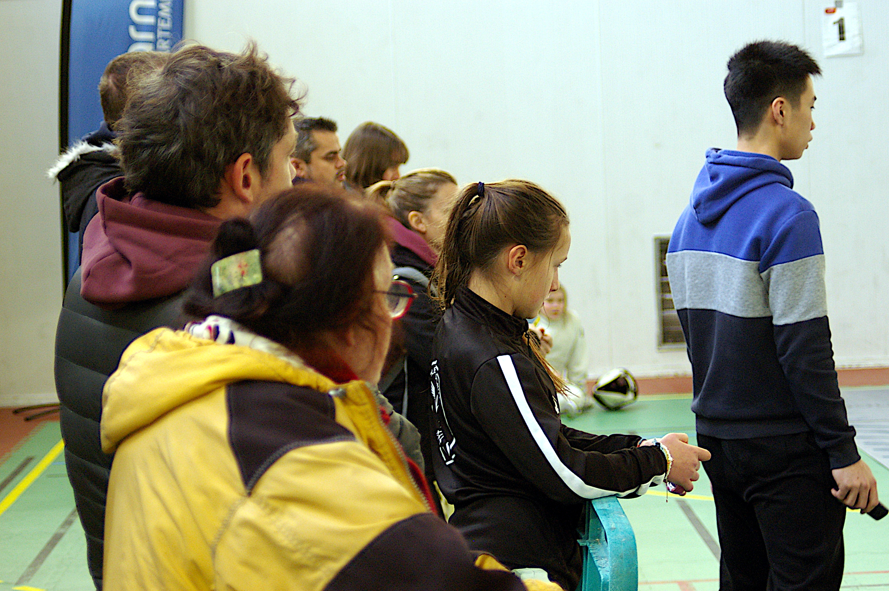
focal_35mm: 120
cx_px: 444
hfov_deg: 17.1
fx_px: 2961
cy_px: 296
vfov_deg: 11.4
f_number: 4.5
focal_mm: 80
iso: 800
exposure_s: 1/60
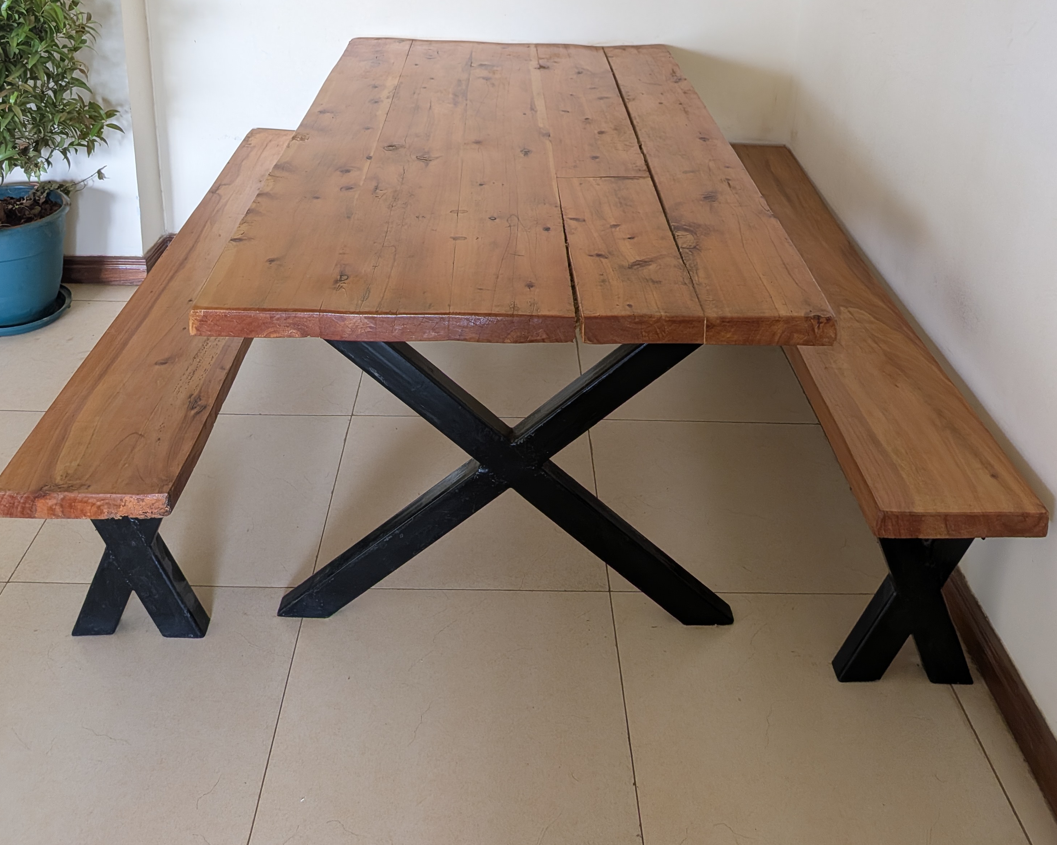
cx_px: 525
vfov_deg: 43.1
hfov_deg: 55.7
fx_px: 1001
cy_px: 140
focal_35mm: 32
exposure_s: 1/30
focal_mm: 4.53
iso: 131
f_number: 1.7
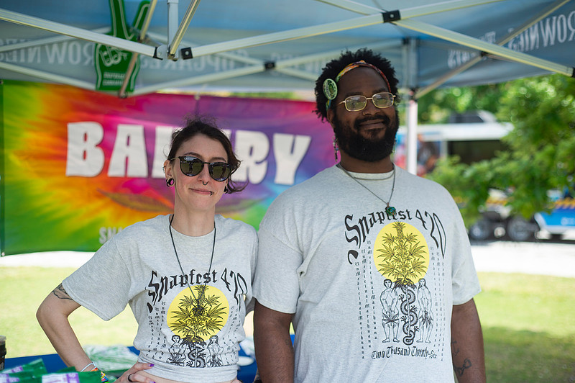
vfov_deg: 26.9
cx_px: 288
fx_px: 798
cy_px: 192
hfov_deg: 39.6
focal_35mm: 50
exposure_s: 1/1250
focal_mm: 50
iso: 200
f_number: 2.8
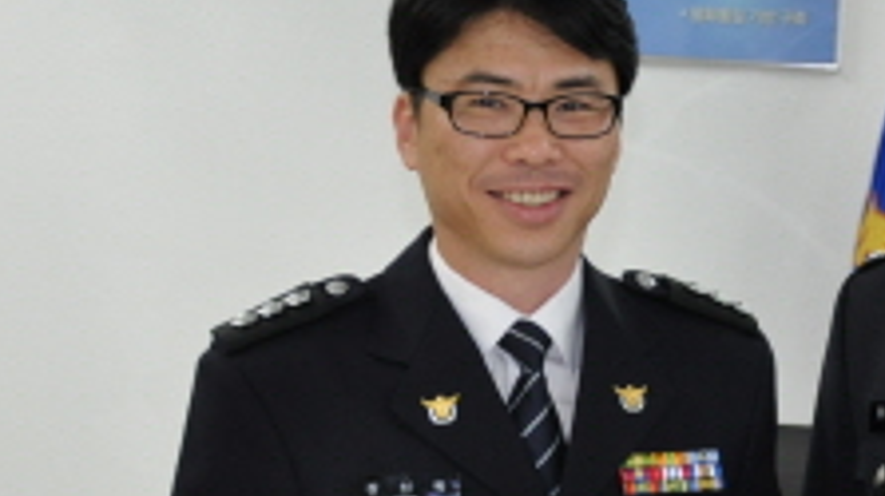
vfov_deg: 8.1
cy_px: 448
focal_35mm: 148
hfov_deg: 14.3
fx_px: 3470
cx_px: 881
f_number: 4.8
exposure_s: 1/60
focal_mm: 42
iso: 800
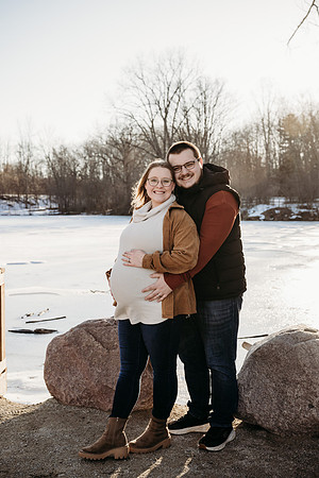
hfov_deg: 28.6
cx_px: 160
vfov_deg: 41.9
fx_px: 625
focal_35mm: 47
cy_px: 239
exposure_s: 1/500
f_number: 5.6
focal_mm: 47
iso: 320
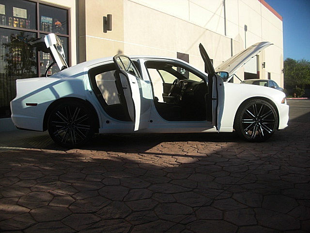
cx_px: 155
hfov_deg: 51.4
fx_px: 322
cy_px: 116
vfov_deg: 39.7
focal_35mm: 36
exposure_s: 1/1000
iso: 50
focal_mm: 6.3
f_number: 2.8
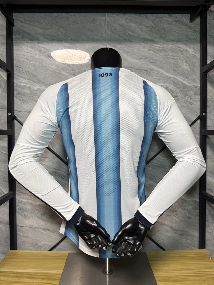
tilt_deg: -1.6
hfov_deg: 56.8
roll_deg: -0.2
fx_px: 198
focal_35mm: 24
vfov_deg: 71.6
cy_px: 142
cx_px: 107
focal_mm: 6.76
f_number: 1.78
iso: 160
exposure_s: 1/100
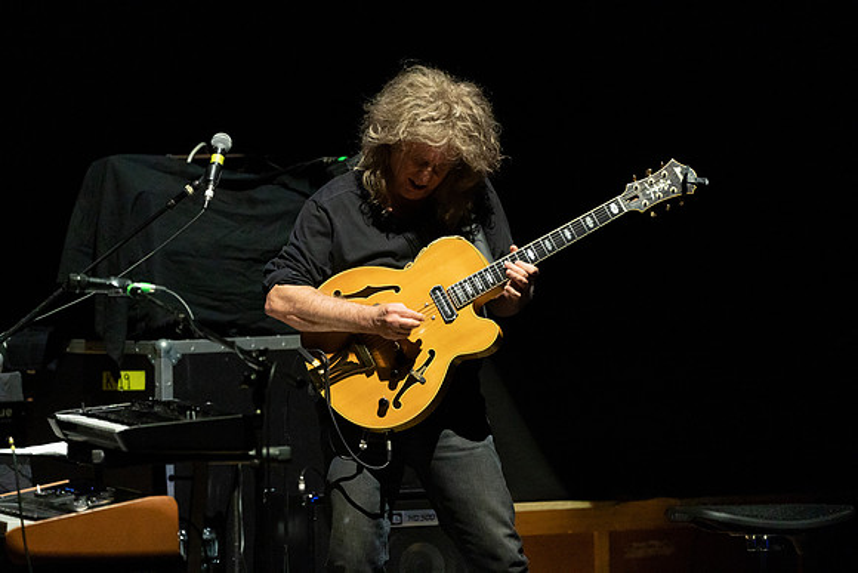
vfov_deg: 3.5
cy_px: 286
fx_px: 9392
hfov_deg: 5.2
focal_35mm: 394
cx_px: 429
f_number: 5.6
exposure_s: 1/250
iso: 3200
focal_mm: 394
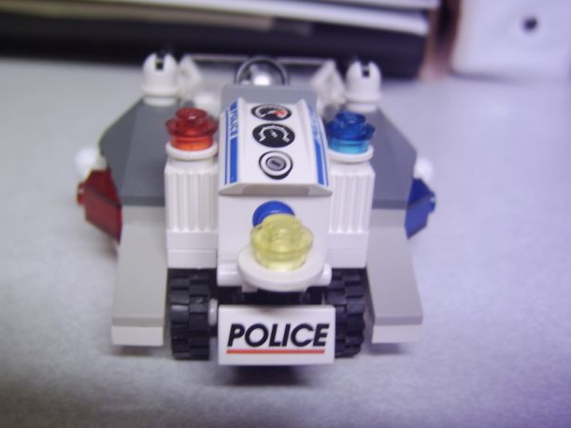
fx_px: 544
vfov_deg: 42.9
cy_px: 212
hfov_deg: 55.4
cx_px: 293
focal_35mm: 33
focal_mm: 8.13
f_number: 2.7
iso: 71
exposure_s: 1/7
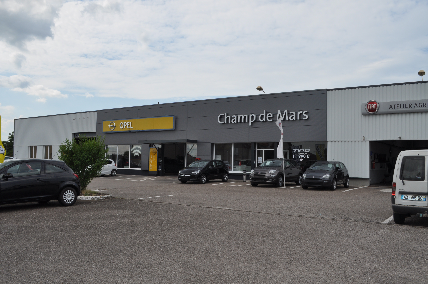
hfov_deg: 57.3
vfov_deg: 39.9
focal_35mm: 33
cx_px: 214
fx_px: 392
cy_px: 142
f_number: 13
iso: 200
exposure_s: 1/200
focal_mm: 22
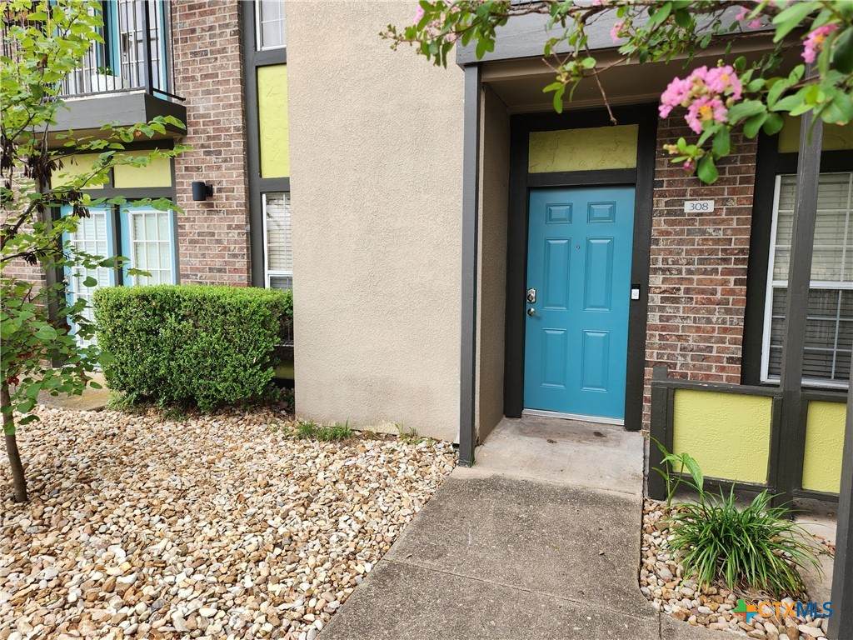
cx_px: 426
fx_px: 567
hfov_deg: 73.9
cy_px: 320
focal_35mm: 23
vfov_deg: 58.9
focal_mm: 6.4
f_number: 1.8
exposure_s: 1/132
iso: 12
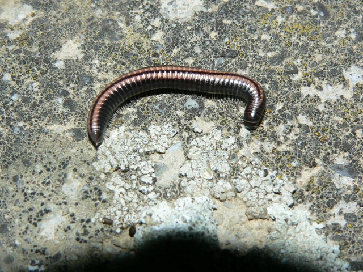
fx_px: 860
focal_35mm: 82
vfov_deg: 18.0
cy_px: 136
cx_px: 182
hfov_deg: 23.8
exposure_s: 1/60
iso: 80
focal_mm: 13.6
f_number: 4
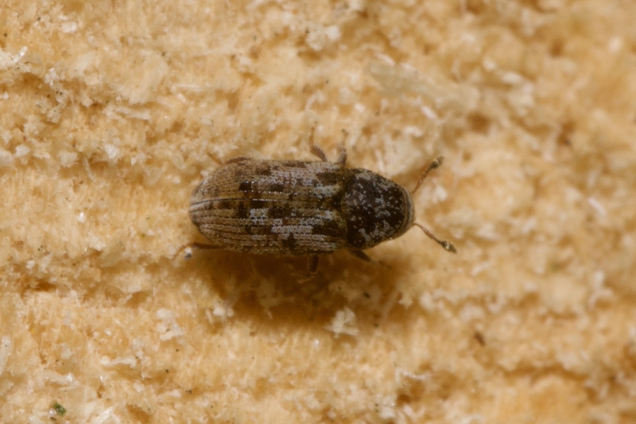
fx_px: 2782
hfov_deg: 13.0
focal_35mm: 158
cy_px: 212
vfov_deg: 8.7
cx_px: 318
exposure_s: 1/60
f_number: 32
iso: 250
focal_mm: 105
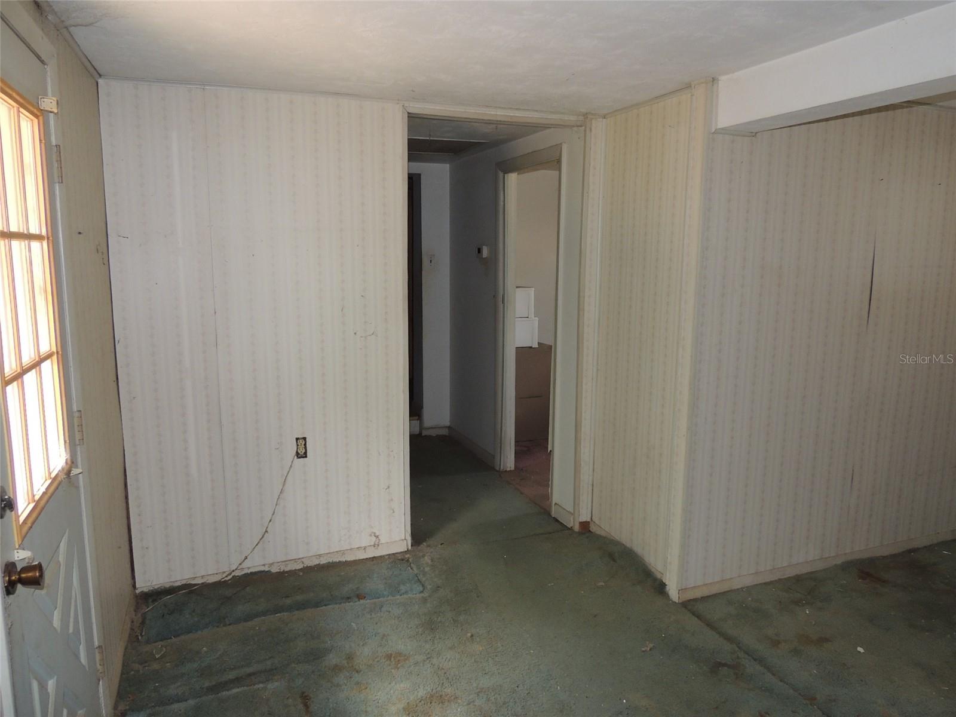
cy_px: 358
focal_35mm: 24
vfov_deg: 56.8
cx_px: 478
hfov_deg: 71.6
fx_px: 663
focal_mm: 4.3
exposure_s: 1/30
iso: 200
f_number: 3
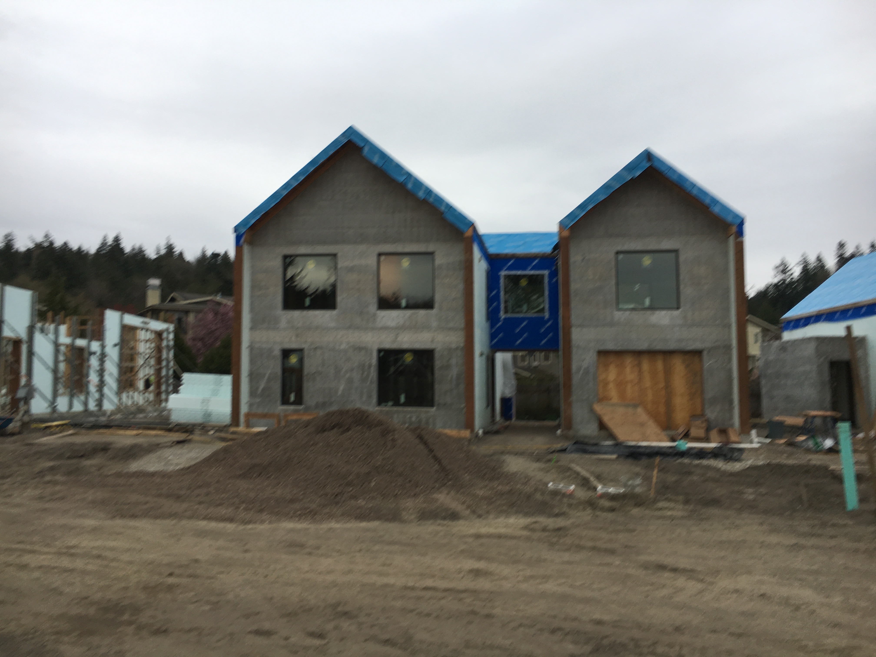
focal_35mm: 29
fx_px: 734
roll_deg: -2.7
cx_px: 438
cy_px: 328
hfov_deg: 61.7
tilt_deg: +4.5
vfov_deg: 48.2
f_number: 2.2
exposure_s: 1/128
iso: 25
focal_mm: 4.15
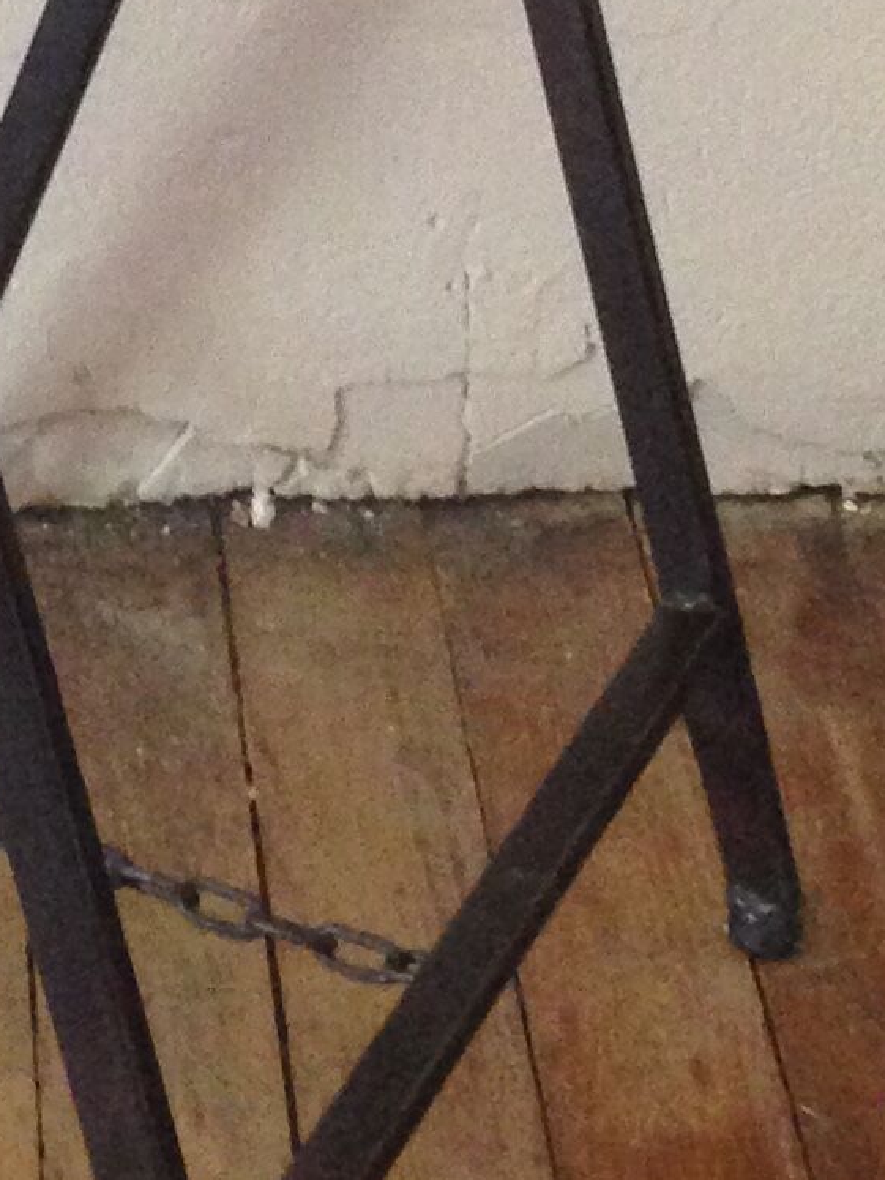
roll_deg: -1.3
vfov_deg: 13.1
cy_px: -524
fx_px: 4909
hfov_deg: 10.3
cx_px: 120
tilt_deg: -23.2
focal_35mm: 144
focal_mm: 4.12
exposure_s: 1/20
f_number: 2.4
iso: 250
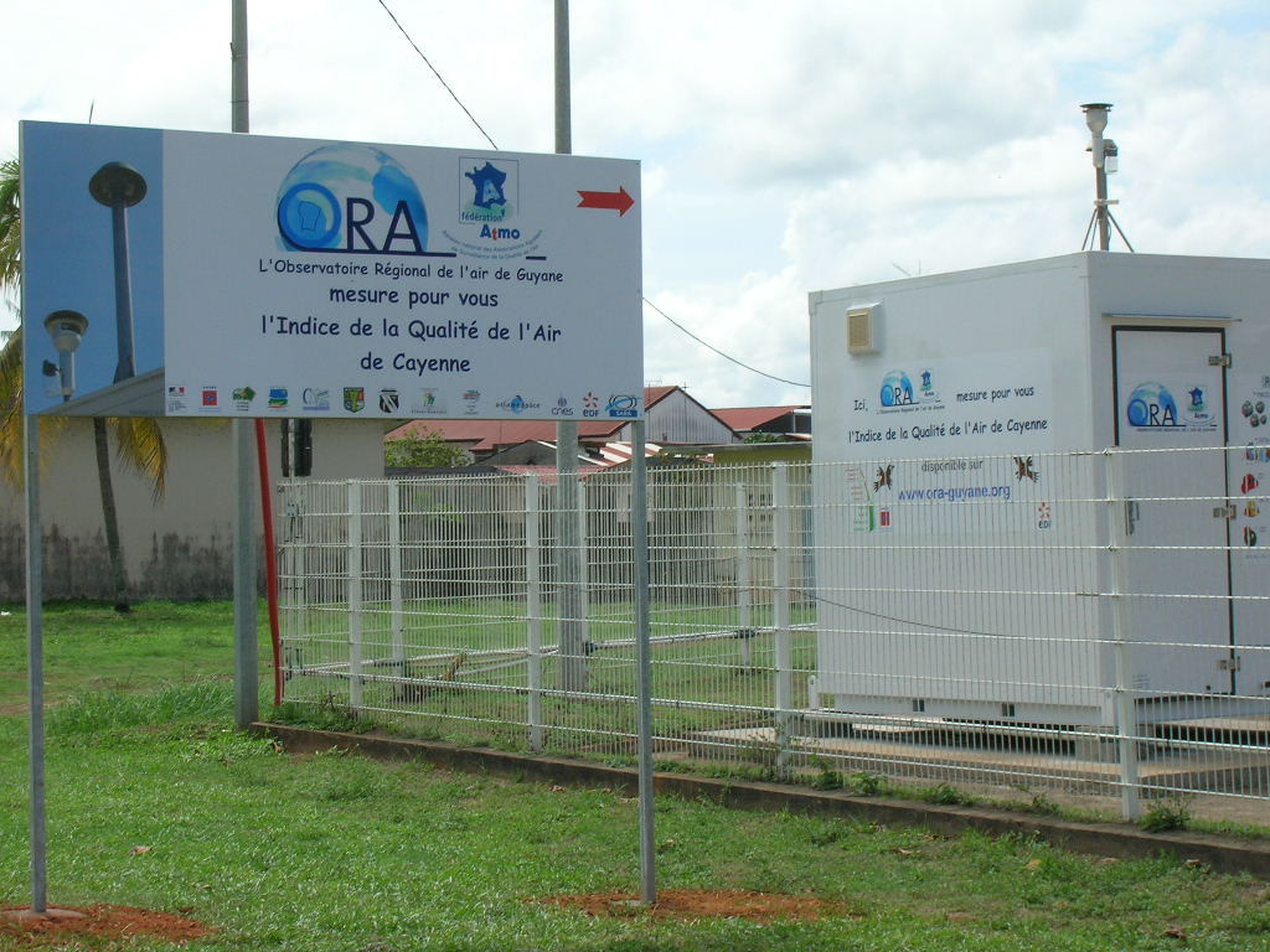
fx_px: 2862
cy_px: 476
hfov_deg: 25.0
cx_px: 635
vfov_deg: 18.9
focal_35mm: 78
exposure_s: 1/216
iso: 50
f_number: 6.9
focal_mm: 13
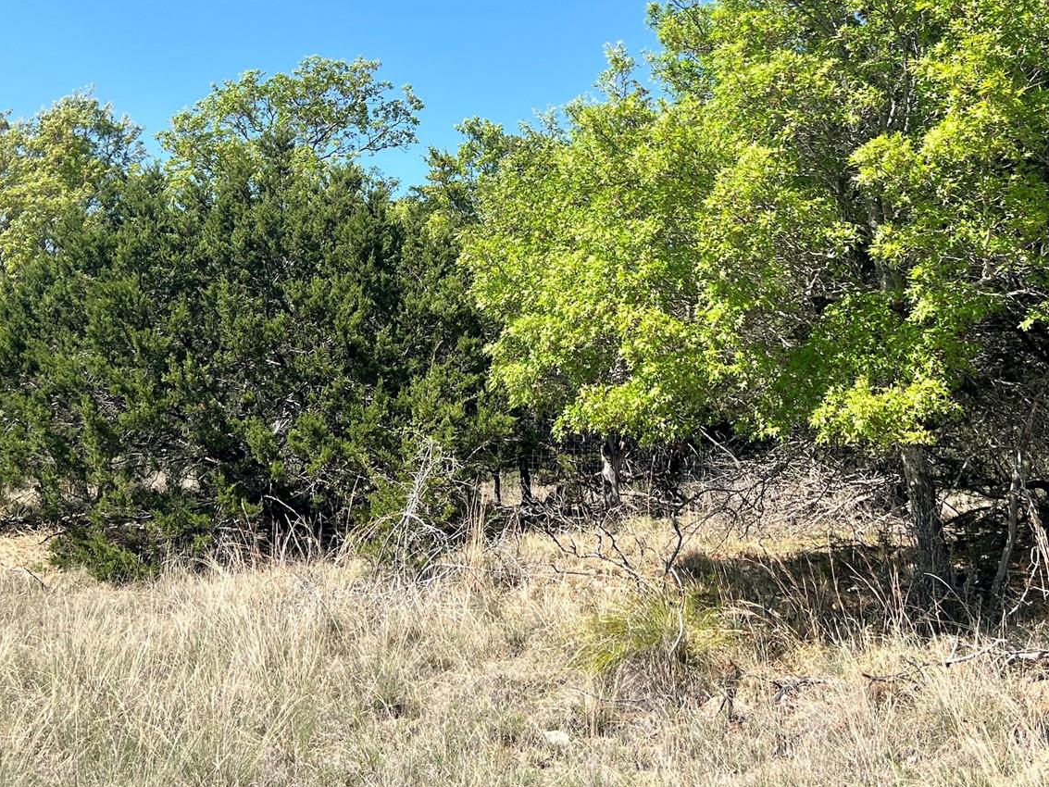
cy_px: 146
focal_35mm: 47
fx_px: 1424
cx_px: 576
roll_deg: -2.4
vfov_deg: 30.1
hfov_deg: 40.4
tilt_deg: +14.8
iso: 50
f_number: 1.5
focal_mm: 5.7
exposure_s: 1/2762
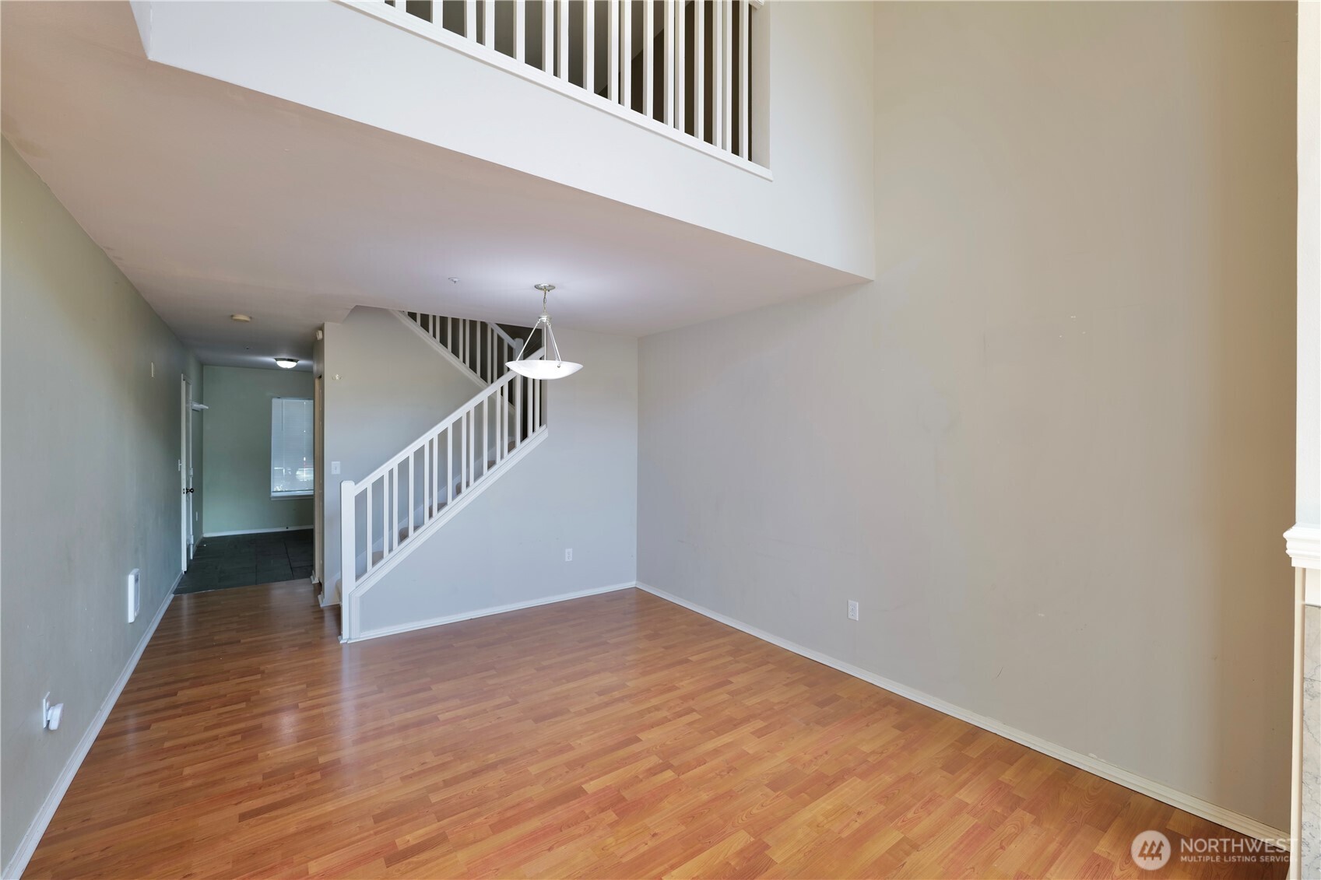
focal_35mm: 15
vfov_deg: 77.3
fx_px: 550
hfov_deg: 100.4
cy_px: 440
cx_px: 660
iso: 100
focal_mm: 15
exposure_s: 1/30
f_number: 2.8
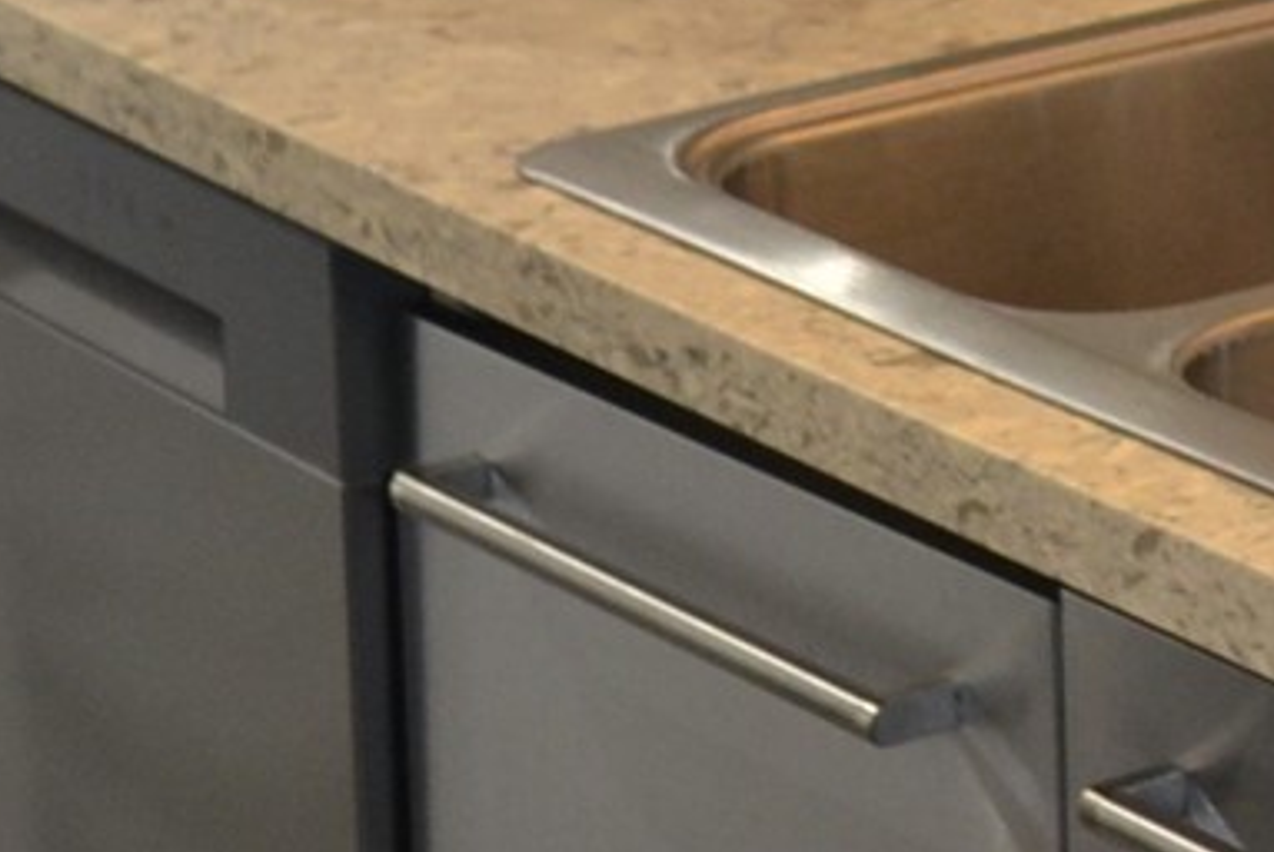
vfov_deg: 7.8
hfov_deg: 11.5
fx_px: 6020
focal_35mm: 170
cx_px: 2016
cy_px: -782
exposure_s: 1/60
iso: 400
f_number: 4
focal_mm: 20
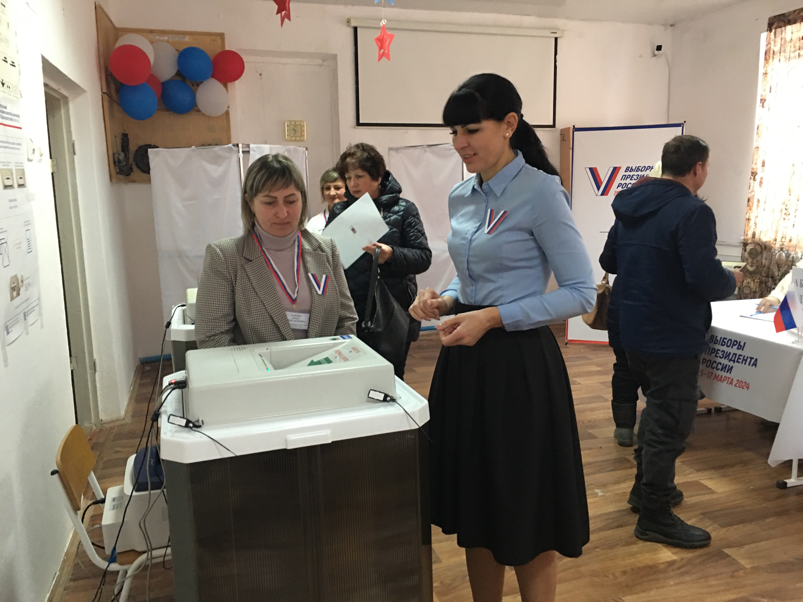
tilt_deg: -9.4
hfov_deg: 61.7
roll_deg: +0.1
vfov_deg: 48.2
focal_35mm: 29
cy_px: 301
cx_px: 402
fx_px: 673
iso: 80
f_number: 2.2
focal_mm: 4.15
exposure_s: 1/10
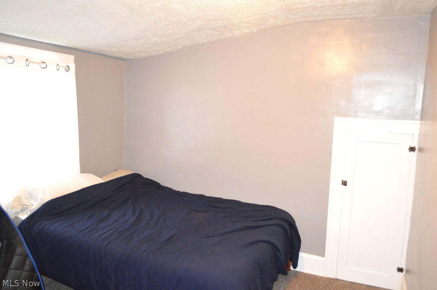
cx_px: 218
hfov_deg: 67.4
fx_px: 327
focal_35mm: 27
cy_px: 145
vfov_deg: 47.8
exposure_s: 1/60
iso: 3200
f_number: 3.5
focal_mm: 18
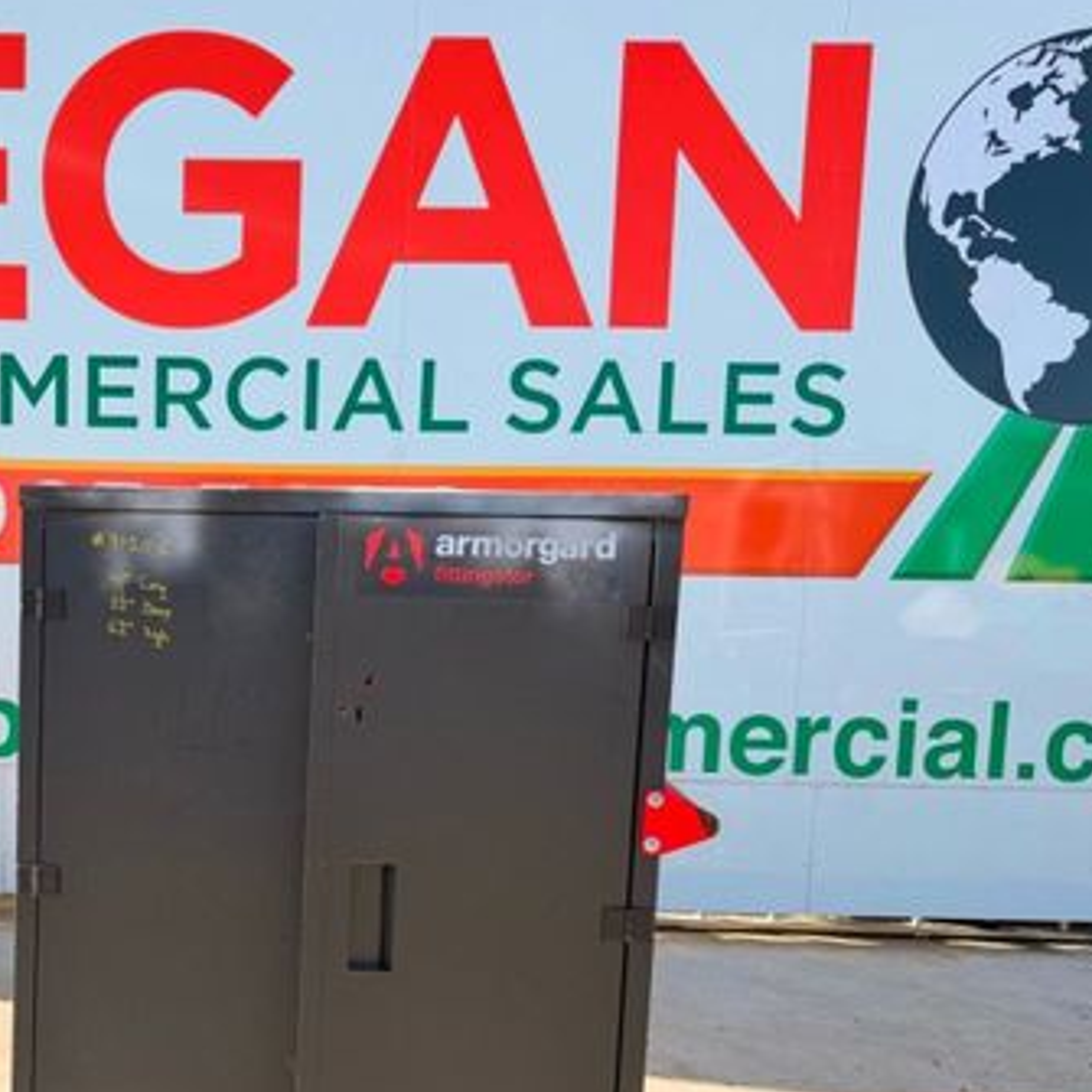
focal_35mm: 38
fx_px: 1356
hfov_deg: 41.3
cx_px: 163
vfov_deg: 43.3
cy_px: 714
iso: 100
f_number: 1.78
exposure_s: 1/1060
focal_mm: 6.76
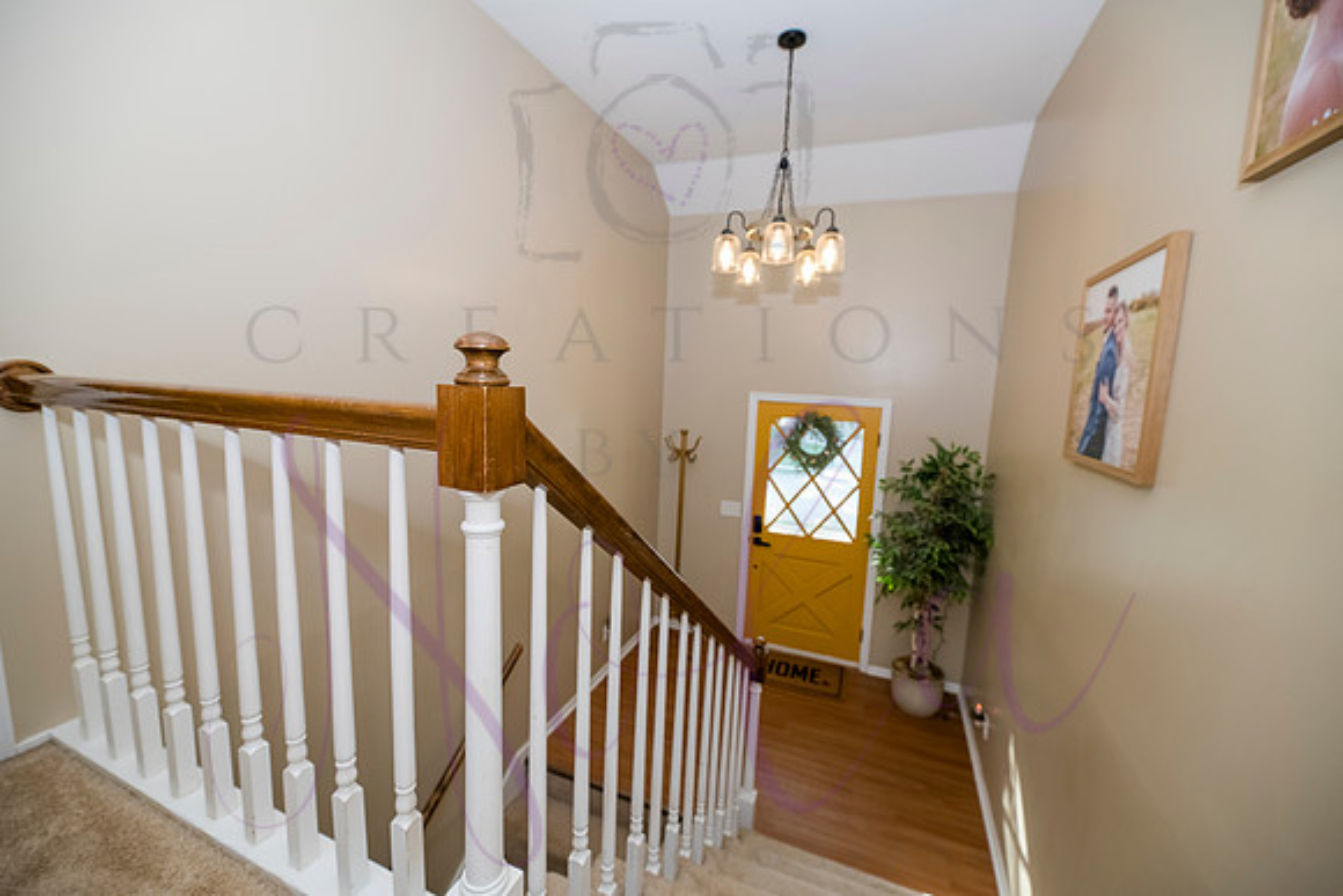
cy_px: 448
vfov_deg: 81.2
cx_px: 672
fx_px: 522
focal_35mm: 14
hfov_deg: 104.2
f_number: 4
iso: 800
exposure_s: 1/200
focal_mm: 14
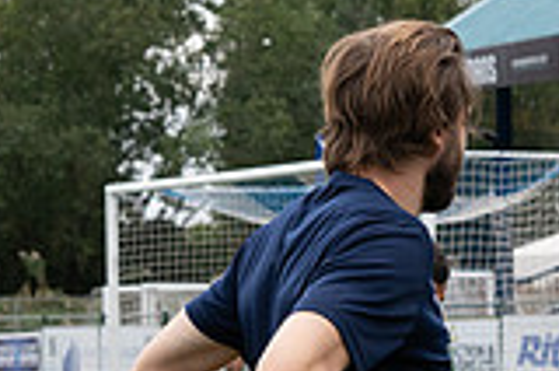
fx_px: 3037
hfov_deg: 10.5
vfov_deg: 6.9
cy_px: 382
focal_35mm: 196
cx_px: 402
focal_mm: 36
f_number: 4
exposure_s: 1/1000
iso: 400
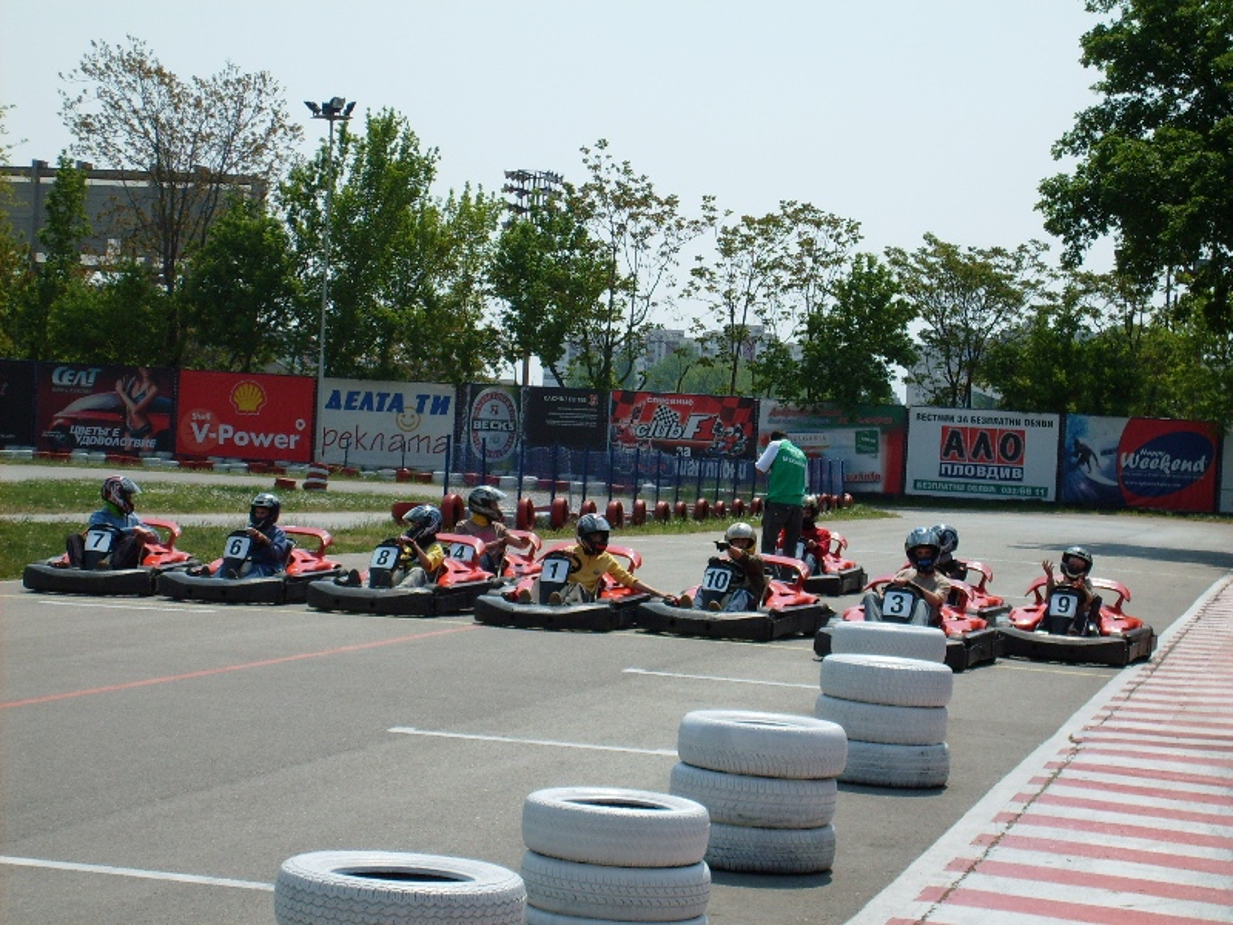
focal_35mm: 81
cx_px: 616
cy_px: 462
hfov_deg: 24.1
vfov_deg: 18.2
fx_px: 2885
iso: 50
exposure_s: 1/1000
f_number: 4.2
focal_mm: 13.7
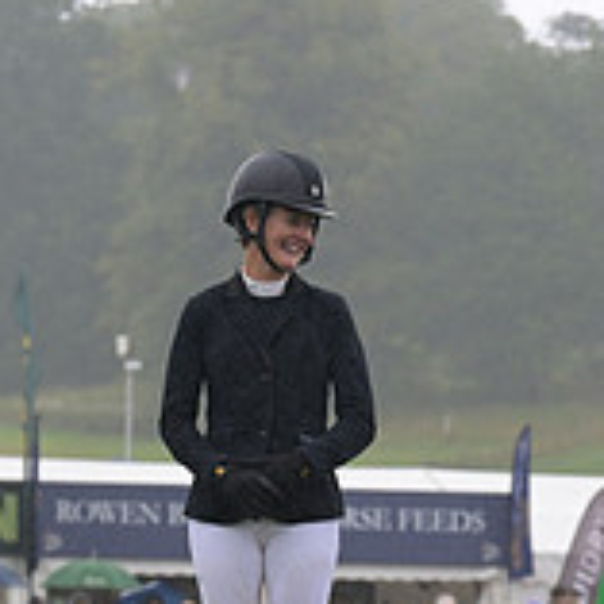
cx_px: 981
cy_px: 575
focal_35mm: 362
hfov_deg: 4.8
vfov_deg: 4.8
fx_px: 7146
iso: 1000
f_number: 5
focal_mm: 115
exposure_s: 1/1000
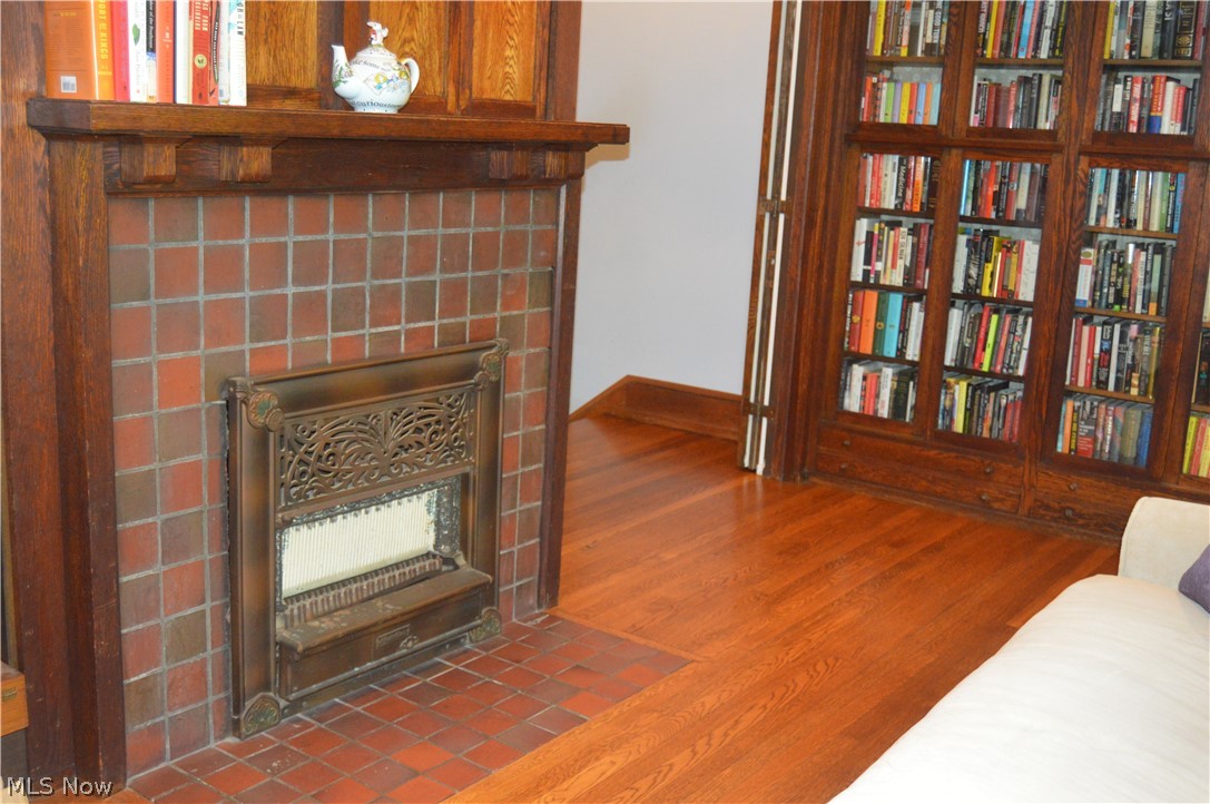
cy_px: 402
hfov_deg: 53.2
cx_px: 605
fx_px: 1209
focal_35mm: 36
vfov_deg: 36.8
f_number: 3.8
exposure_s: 1/60
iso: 2000
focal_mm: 24
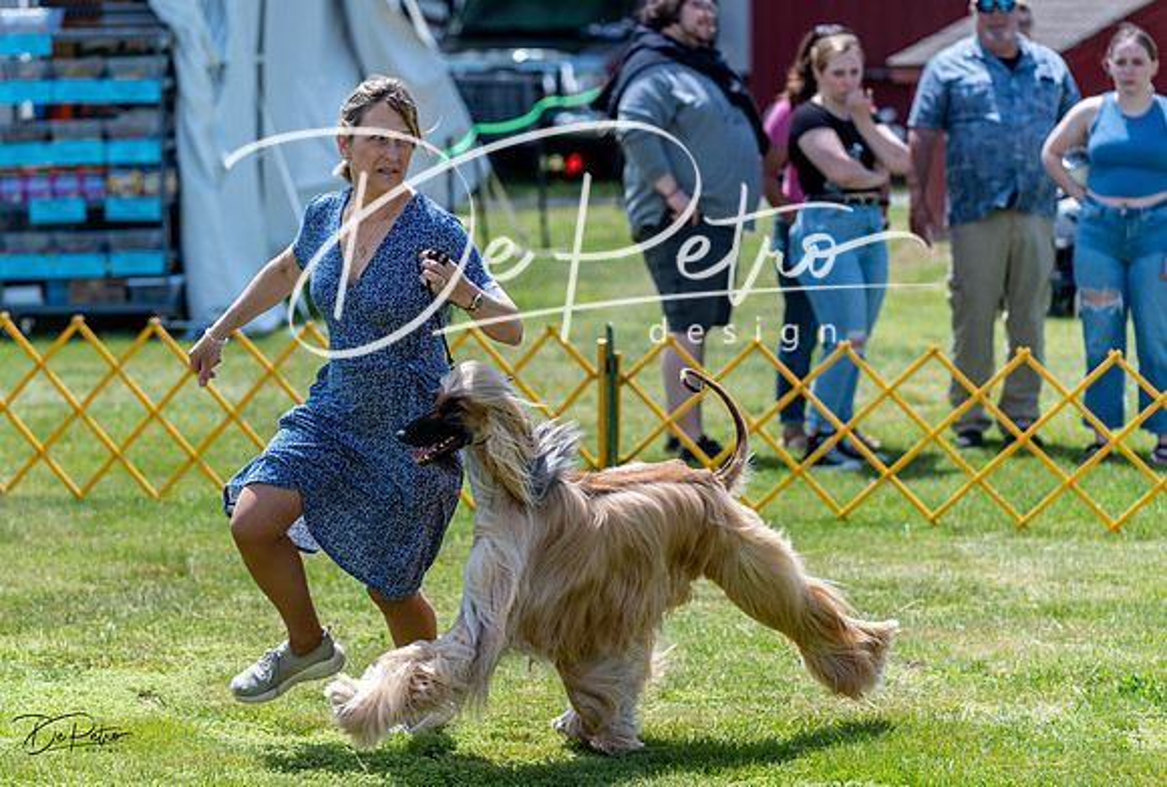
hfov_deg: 12.8
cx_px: 497
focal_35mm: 160
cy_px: 406
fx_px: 5208
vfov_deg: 8.6
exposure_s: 1/1000
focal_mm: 125
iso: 100
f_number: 3.5
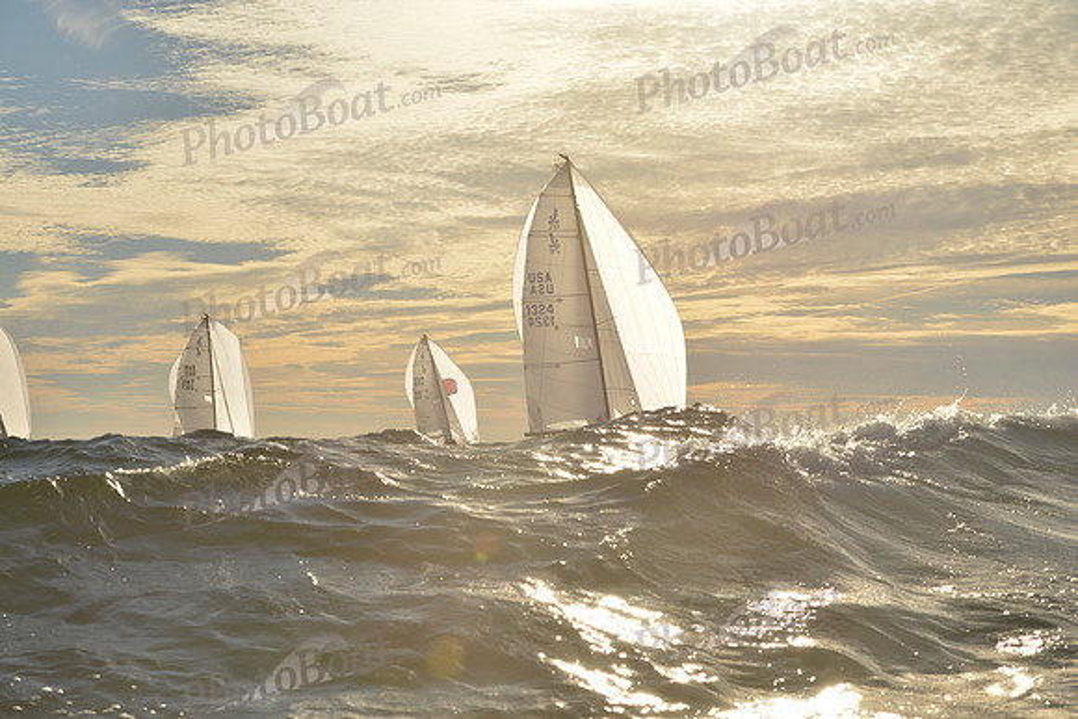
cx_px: 539
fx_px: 2097
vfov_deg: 19.5
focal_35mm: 70
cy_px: 360
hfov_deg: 28.8
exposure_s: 1/1250
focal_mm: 70
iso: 200
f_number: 10
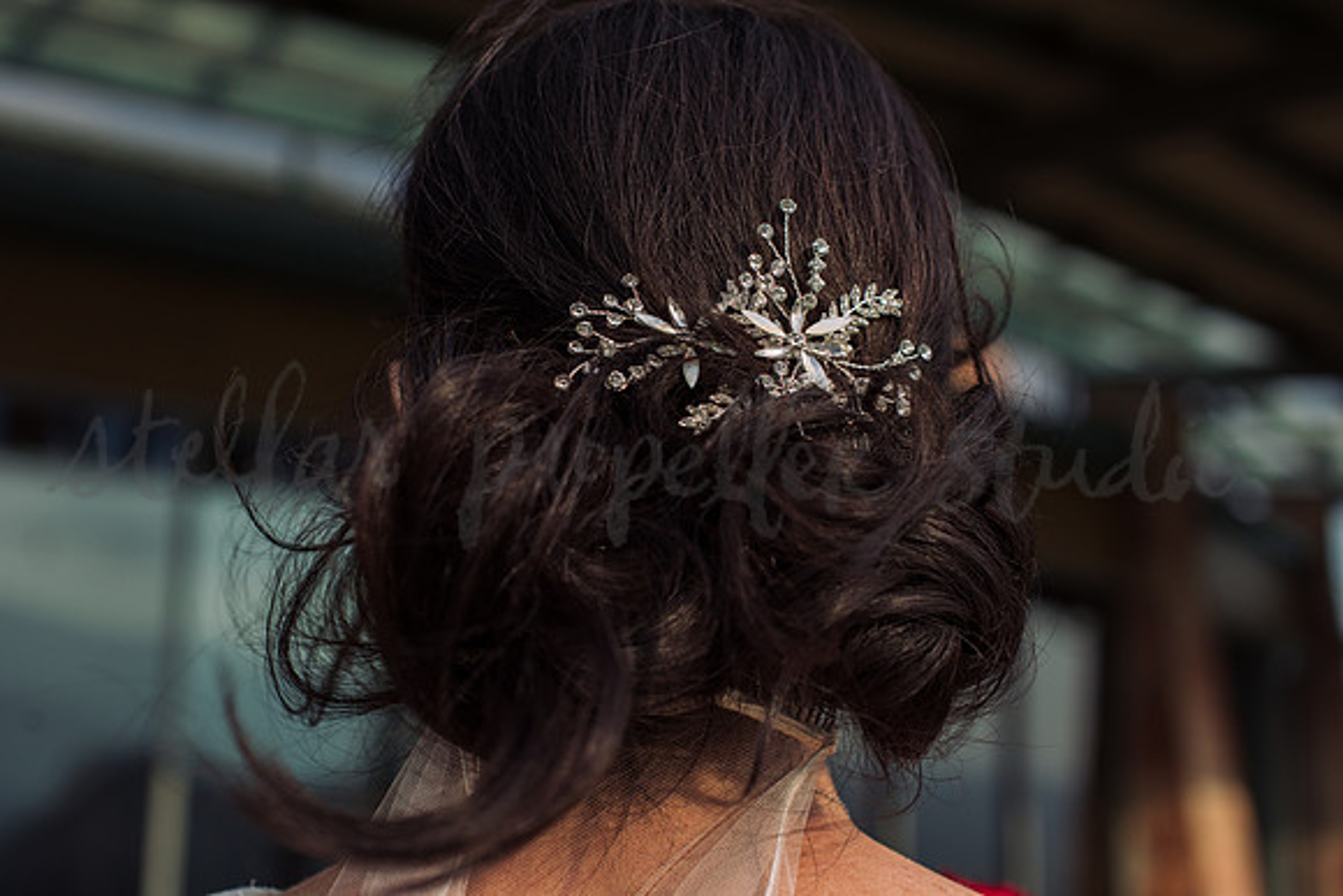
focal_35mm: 50
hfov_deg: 39.6
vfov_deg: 27.0
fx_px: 1866
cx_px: 672
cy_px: 448
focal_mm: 50
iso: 160
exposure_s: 1/2000
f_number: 4
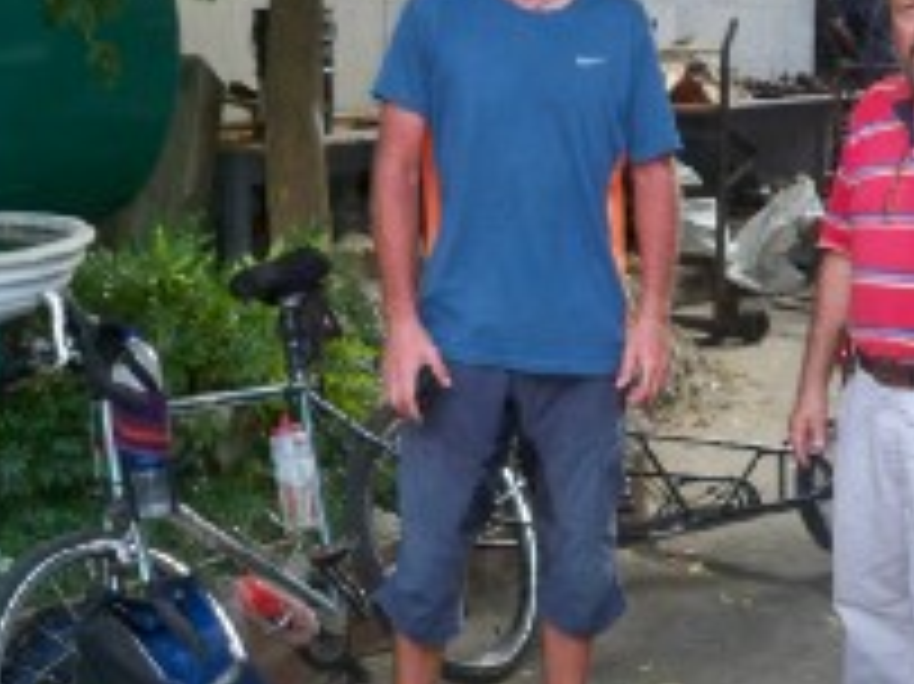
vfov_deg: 21.2
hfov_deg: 27.9
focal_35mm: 69
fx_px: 1821
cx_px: 648
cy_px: 212
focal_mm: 6.3
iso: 200
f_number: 3.1
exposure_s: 1/60
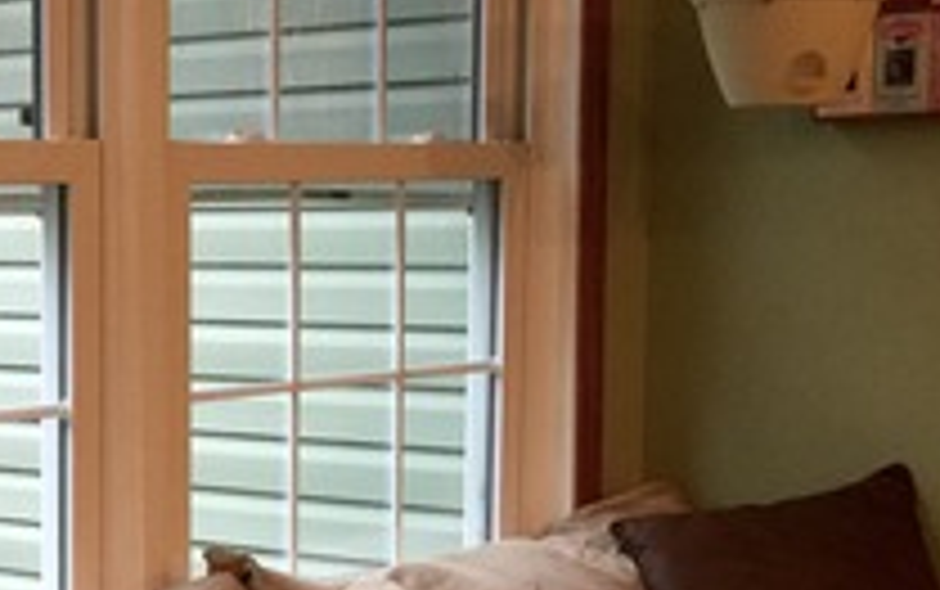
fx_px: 2410
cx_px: -135
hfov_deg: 20.8
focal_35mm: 94
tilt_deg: -6.6
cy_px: 500
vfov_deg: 13.8
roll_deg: +0.1
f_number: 2.2
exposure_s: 1/15
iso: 80
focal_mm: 4.15
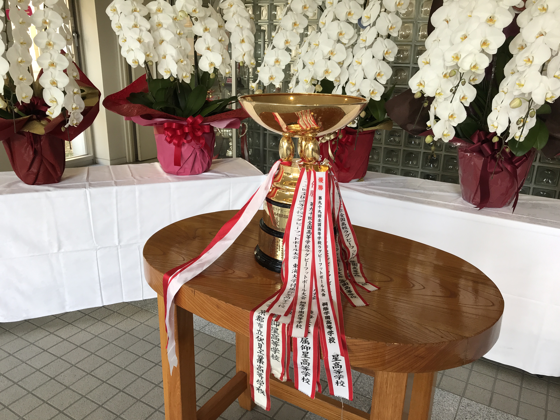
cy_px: 210
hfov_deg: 63.4
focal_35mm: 28
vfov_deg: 49.7
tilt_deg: -18.1
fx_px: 453
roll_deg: -1.8
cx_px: 280
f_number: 1.8
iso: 25
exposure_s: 1/50
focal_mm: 3.99
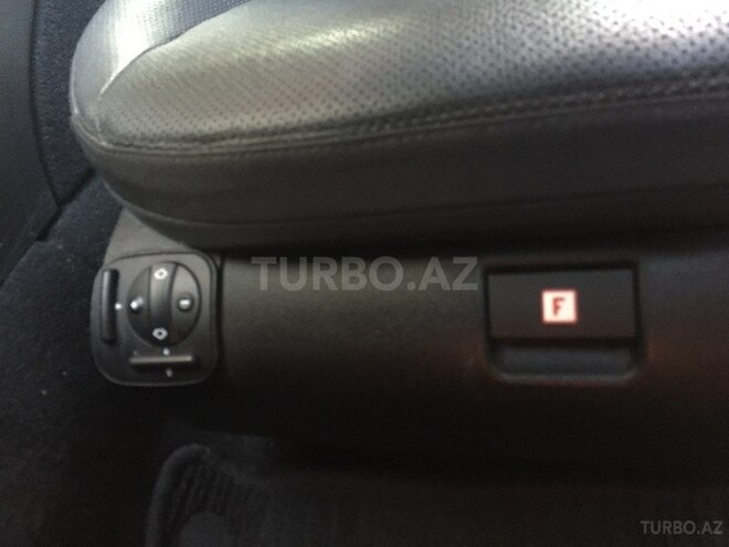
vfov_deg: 48.2
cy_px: 274
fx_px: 611
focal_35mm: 29
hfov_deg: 61.7
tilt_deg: -39.2
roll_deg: +17.4
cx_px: 364
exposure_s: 1/17
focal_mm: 4.15
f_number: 2.2
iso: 500
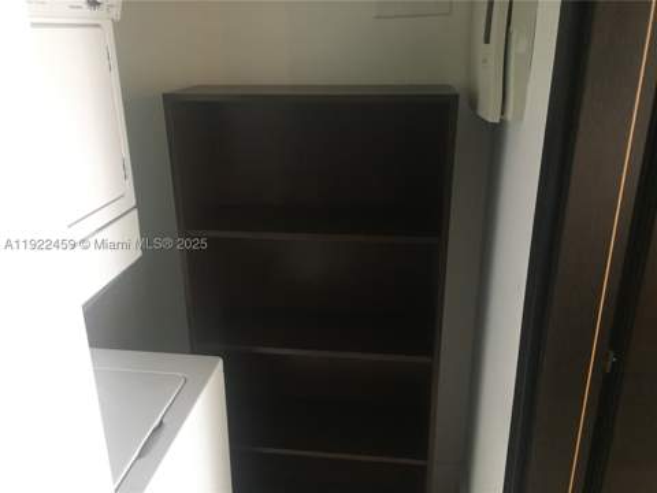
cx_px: 328
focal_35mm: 29
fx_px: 550
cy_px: 246
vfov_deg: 48.2
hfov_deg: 61.7
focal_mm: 4.15
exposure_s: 1/30
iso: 160
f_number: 2.2
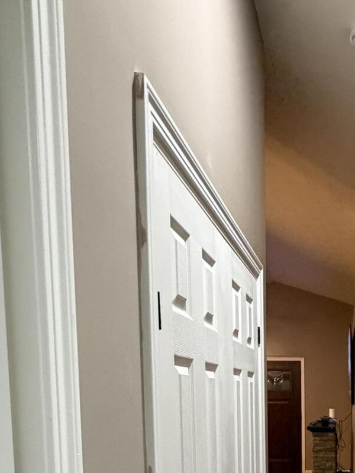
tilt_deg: -5.0
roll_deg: -0.7
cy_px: 439
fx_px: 479
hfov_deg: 36.2
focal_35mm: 35
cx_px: 363
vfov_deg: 46.6
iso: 640
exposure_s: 1/60
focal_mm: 2.22
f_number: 2.2
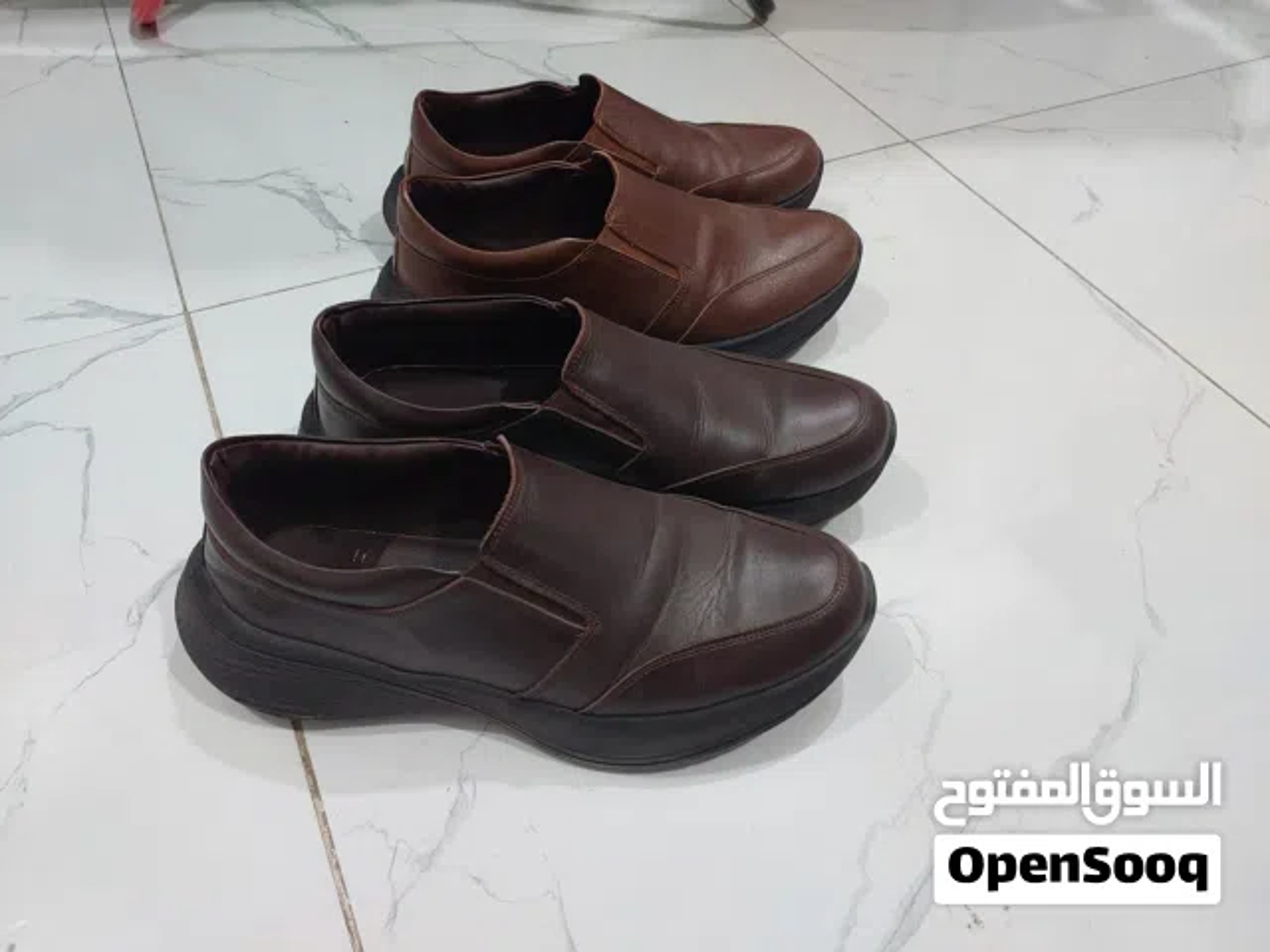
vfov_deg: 58.9
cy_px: 476
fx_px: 844
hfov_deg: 73.9
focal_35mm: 23
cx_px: 635
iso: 400
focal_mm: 5.06
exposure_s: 1/50
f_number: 1.8
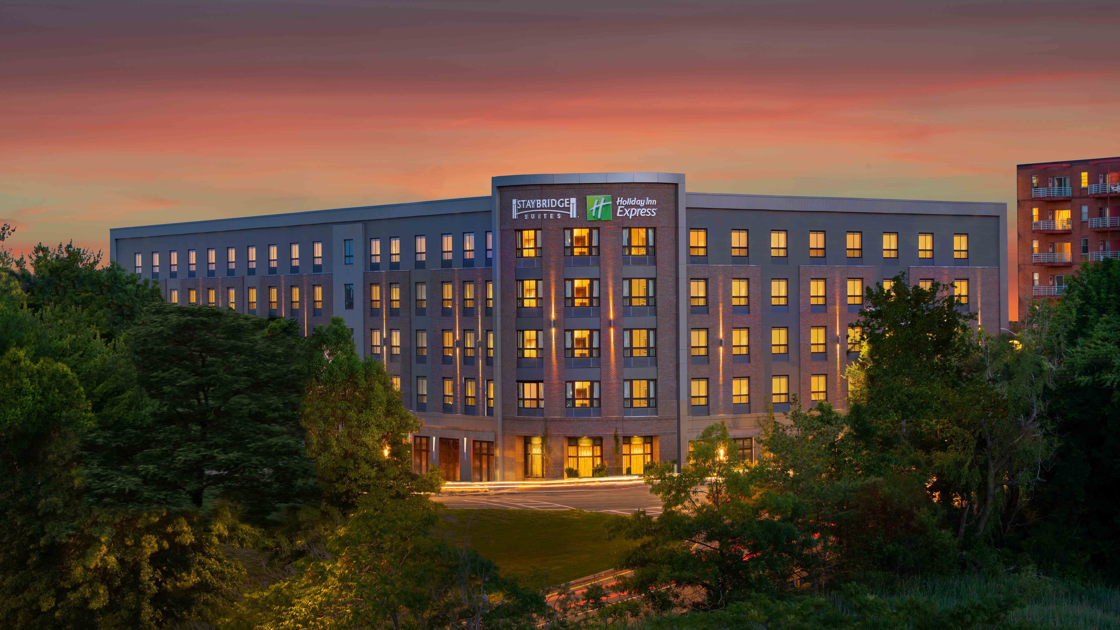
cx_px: 560
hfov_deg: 24.7
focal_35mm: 86
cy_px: 315
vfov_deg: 14.1
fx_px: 2554
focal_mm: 82
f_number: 9.5
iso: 72
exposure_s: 3
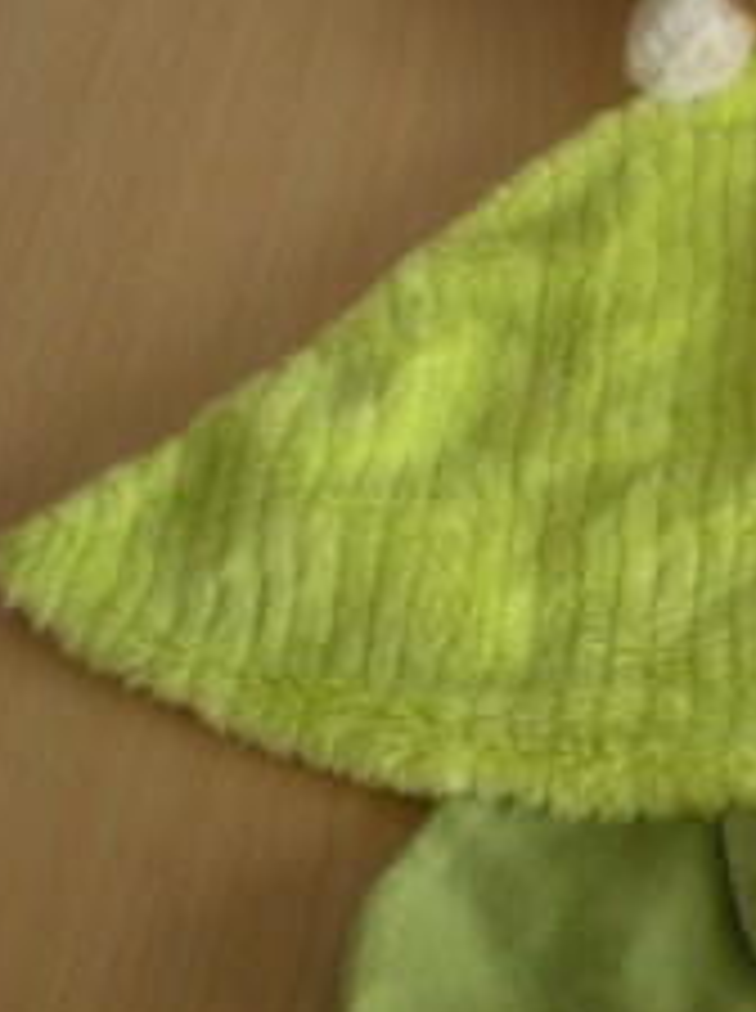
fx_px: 2570
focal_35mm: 88
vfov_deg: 22.3
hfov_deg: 16.2
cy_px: 517
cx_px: 850
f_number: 3.1
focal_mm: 6.3
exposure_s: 1/43.6
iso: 200
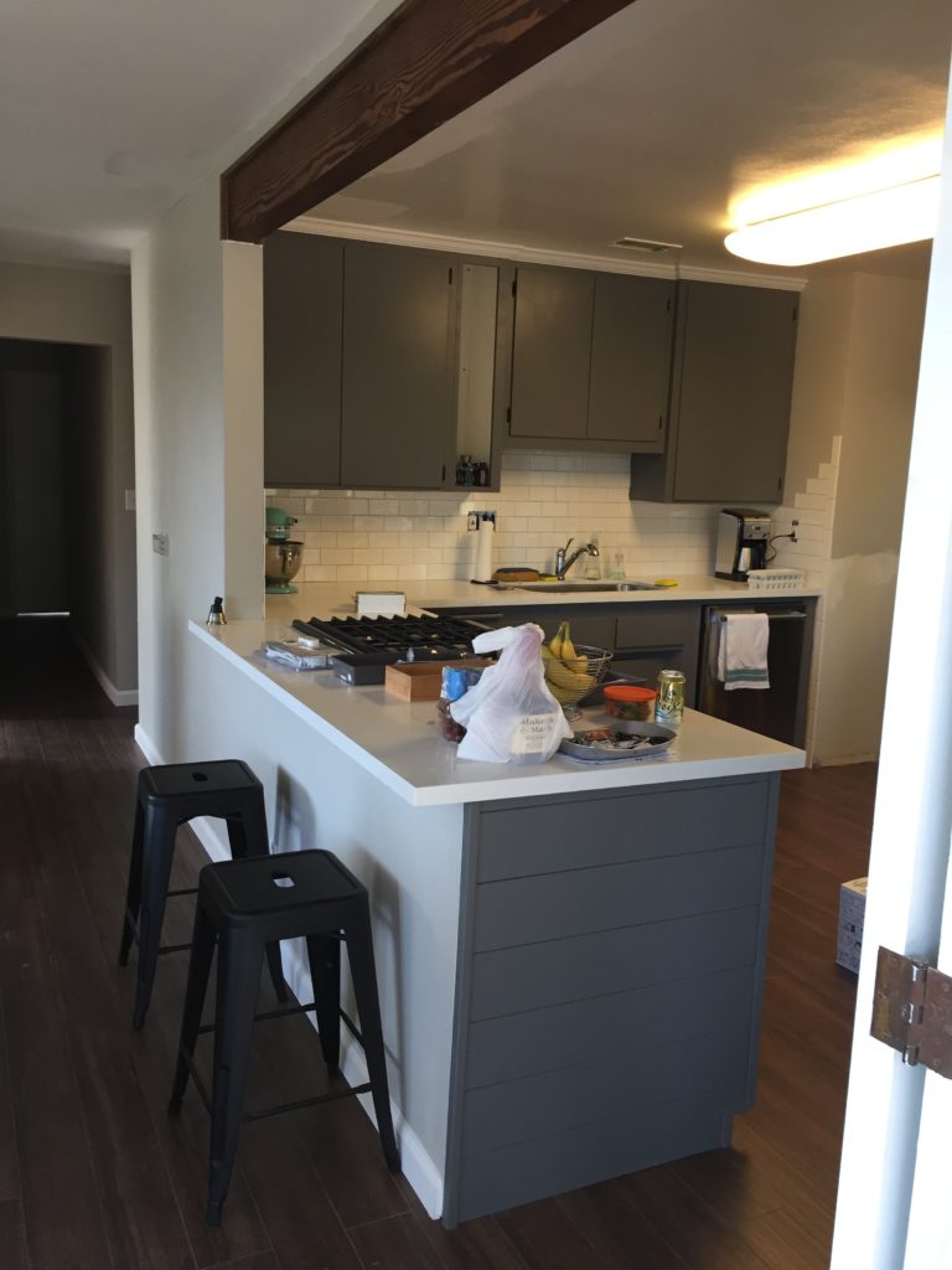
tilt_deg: -8.6
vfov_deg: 61.7
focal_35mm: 29
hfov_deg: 48.2
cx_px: 476
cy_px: 635
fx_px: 1063
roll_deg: -2.0
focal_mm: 4.15
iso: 40
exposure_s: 1/30
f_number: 2.2
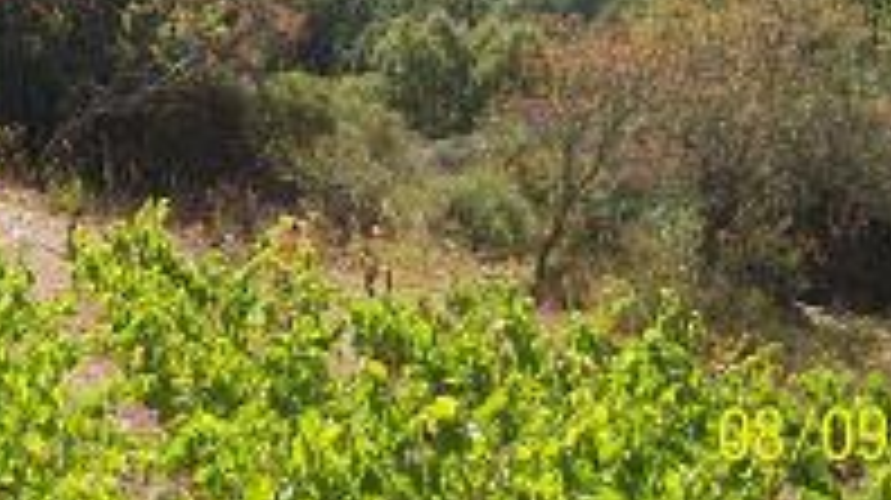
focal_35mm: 110
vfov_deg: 10.6
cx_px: 50
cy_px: -223
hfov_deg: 19.0
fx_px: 2597
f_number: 3.2
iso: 64
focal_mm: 7.1
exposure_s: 1/500
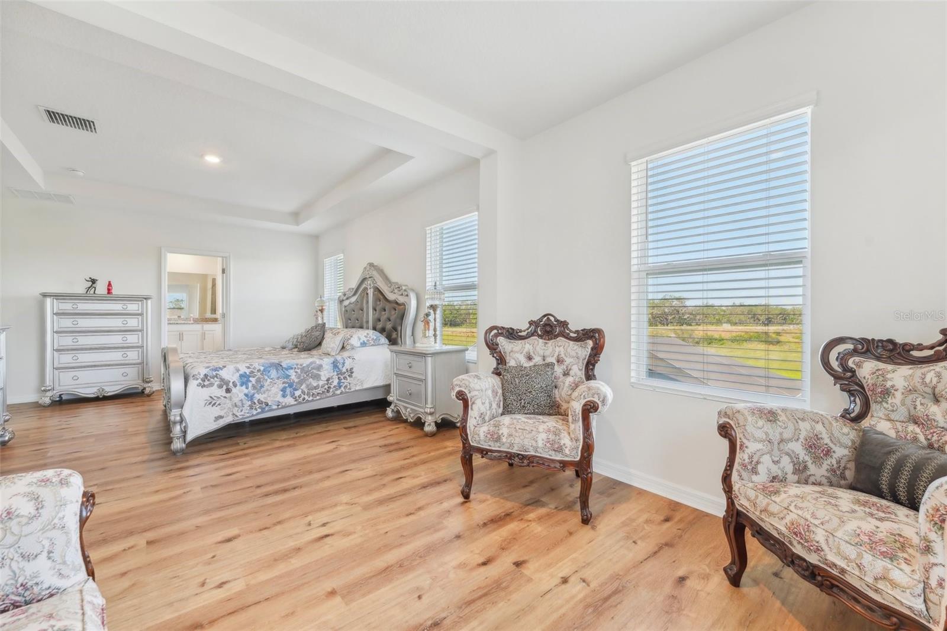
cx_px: 474
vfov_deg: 81.2
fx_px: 368
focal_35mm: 14
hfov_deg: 104.3
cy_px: 316
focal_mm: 14
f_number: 8
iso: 400
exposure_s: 1/30
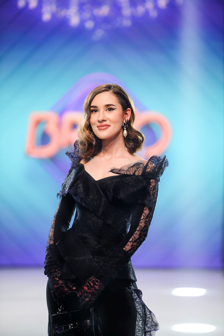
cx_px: 112
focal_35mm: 180
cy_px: 168
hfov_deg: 7.6
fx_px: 1682
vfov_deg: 11.4
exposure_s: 1/320
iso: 400
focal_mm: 180
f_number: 2.8
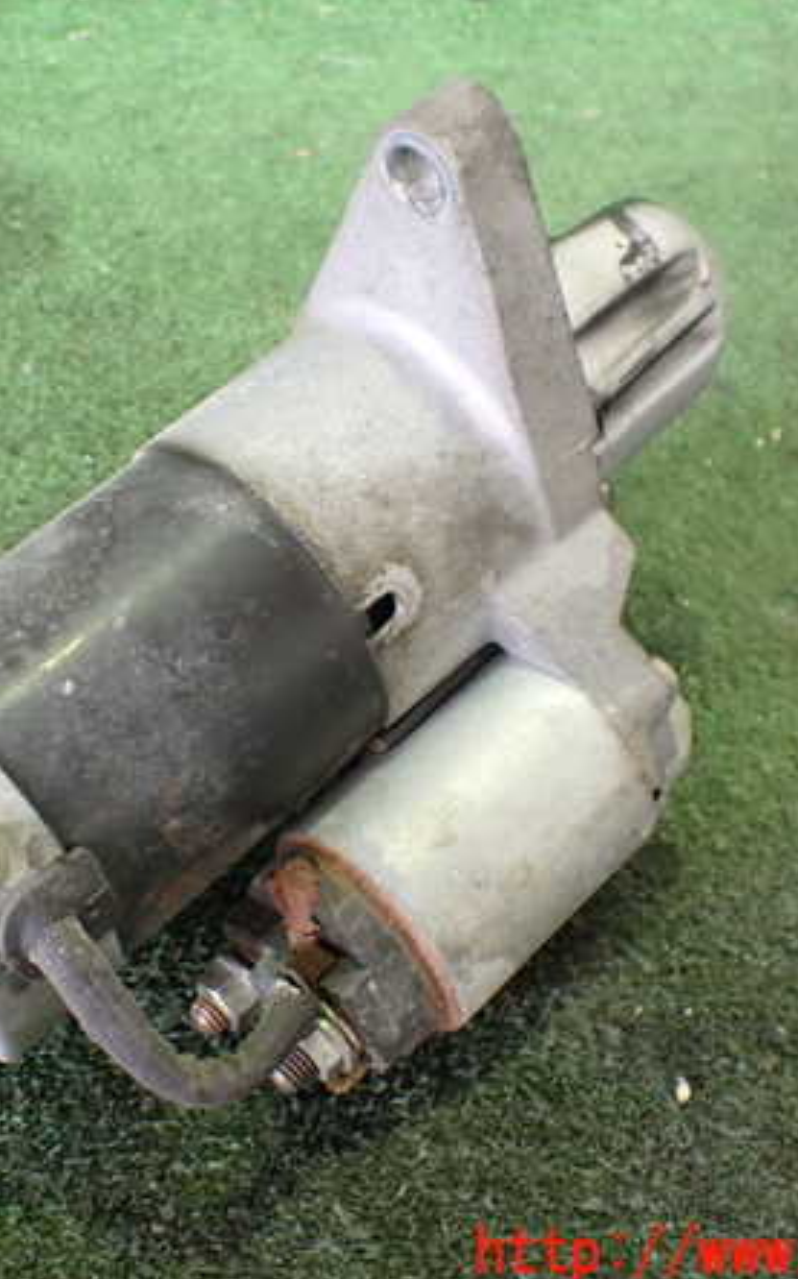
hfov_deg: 29.6
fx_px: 1498
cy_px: 642
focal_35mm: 43
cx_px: 262
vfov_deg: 46.2
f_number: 2.3
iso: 800
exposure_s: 1/60
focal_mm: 5.4
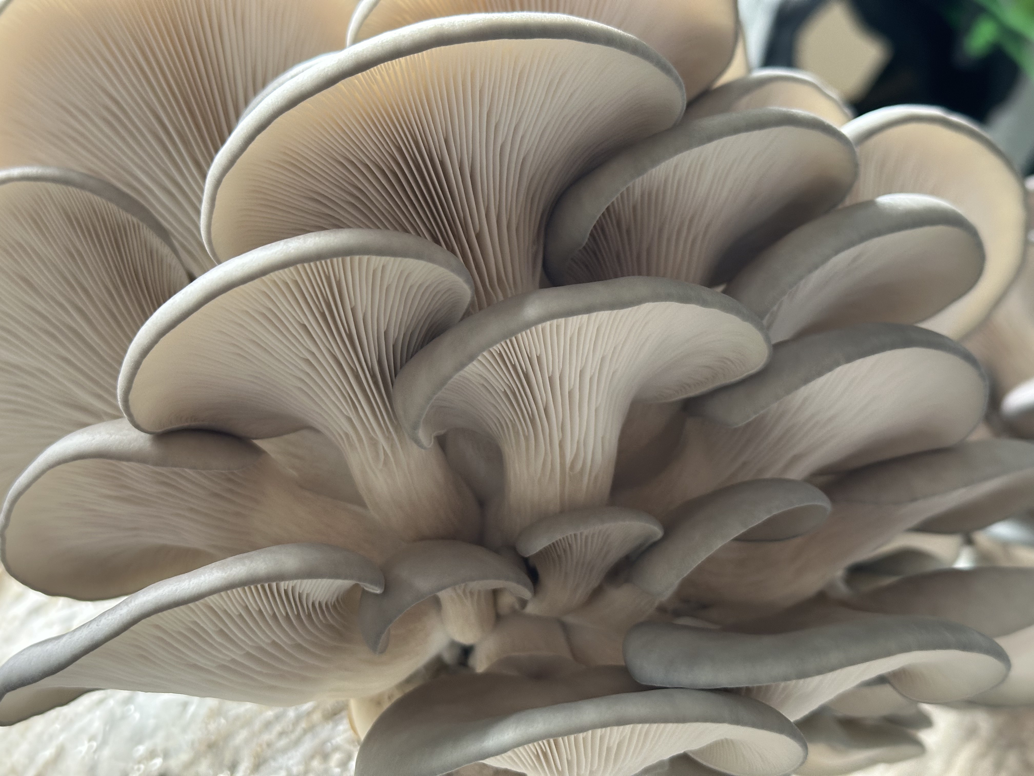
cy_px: 388
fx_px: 1434
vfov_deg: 30.3
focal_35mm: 48
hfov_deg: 39.7
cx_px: 517
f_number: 1.78
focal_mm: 6.86
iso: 200
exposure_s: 1/60
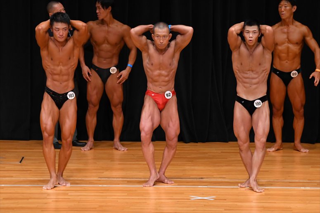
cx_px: 160
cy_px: 106
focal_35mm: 270
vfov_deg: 5.1
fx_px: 2399
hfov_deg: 7.6
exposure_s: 1/400
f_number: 5.6
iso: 3200
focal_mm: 180
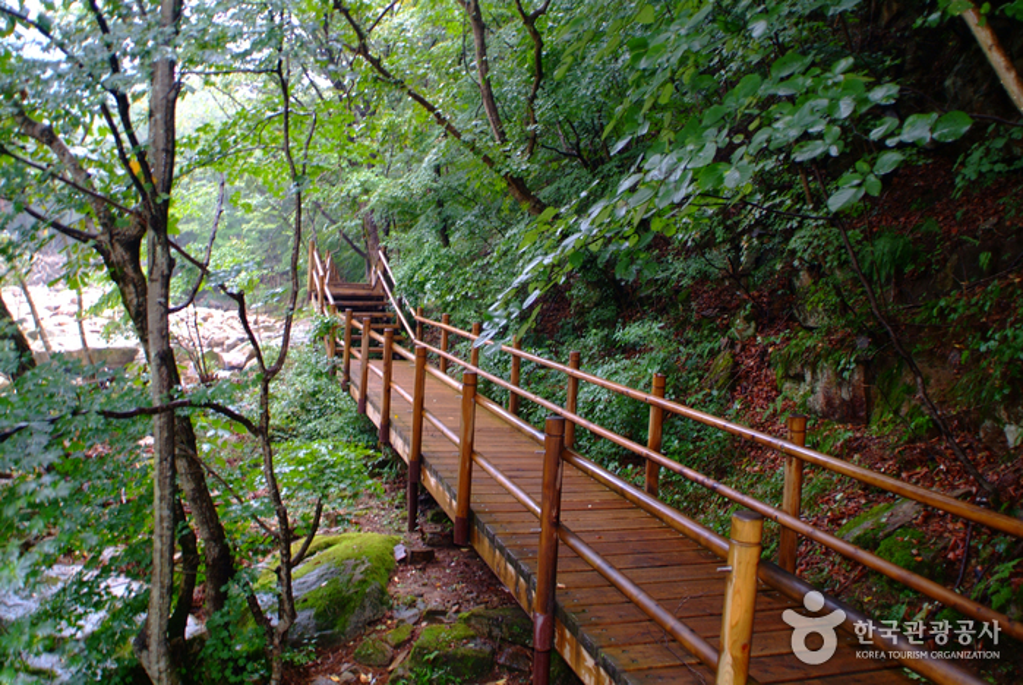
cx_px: 512
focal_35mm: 30
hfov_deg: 61.9
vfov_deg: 43.7
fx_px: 854
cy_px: 342
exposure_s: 1/2
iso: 200
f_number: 3.3
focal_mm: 20
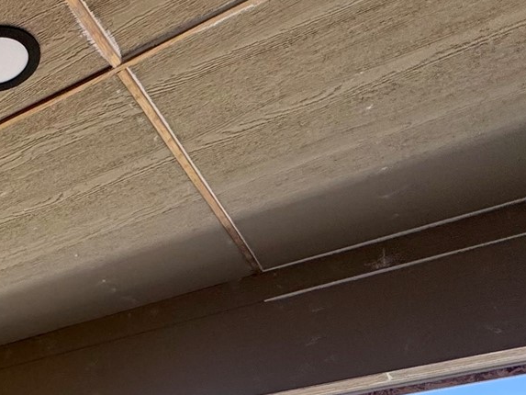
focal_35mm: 50
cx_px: -107
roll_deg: +0.4
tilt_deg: +0.1
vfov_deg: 22.8
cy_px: 615
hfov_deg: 31.8
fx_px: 760
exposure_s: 1/631
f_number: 2.2
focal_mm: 2.22
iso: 40
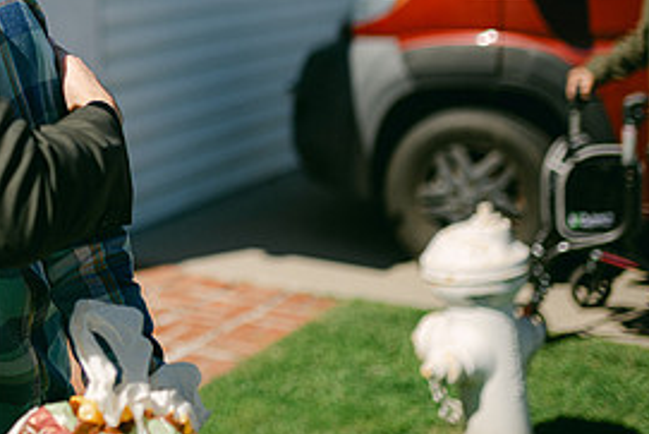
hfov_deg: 25.4
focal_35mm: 75
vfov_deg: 17.8
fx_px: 1353
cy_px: 4
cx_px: -24
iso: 80
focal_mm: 35
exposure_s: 1/6400
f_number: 1.4
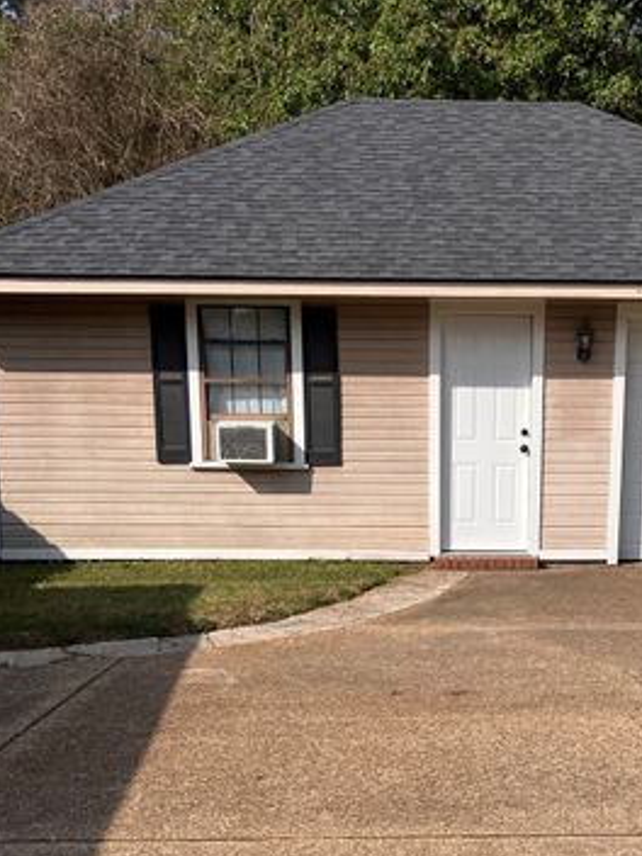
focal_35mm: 53
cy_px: 765
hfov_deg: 27.3
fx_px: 1311
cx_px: 443
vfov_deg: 34.2
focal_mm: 3.99
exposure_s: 1/2857
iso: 32
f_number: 1.8
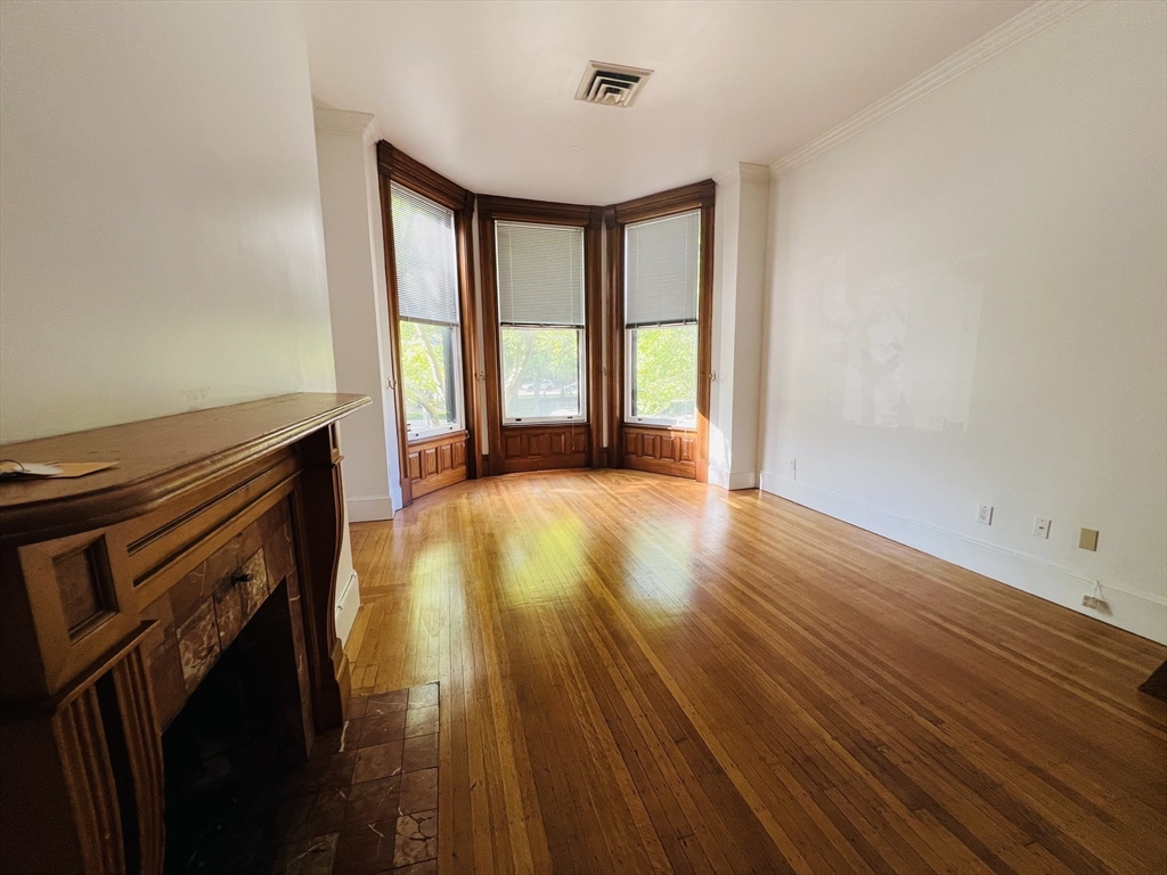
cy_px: 438
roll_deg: +0.6
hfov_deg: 106.2
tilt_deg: -8.8
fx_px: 438
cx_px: 584
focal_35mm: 13
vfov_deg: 89.9
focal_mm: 1.57
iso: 100
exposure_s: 1/99
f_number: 1.8
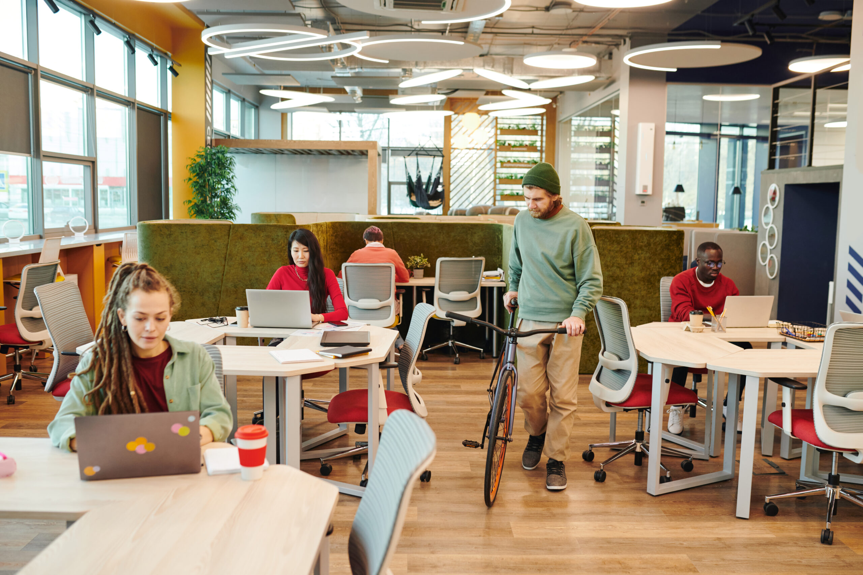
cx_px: 432
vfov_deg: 37.9
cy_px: 288
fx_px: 839
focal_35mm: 35
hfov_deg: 54.4
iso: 800
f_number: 3.2
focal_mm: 35
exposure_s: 1/160
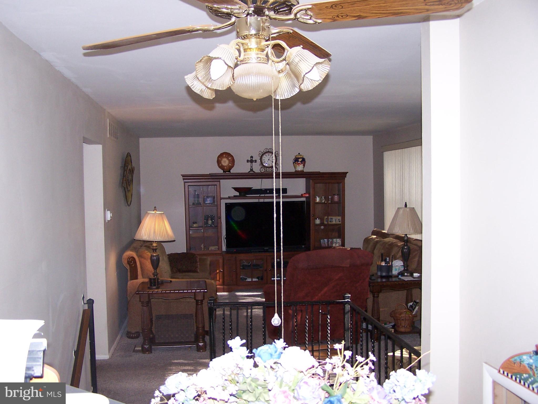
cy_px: 202
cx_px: 269
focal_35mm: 38
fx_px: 591
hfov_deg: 49.0
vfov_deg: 37.7
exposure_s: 1/60
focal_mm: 6.3
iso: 140
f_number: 2.8
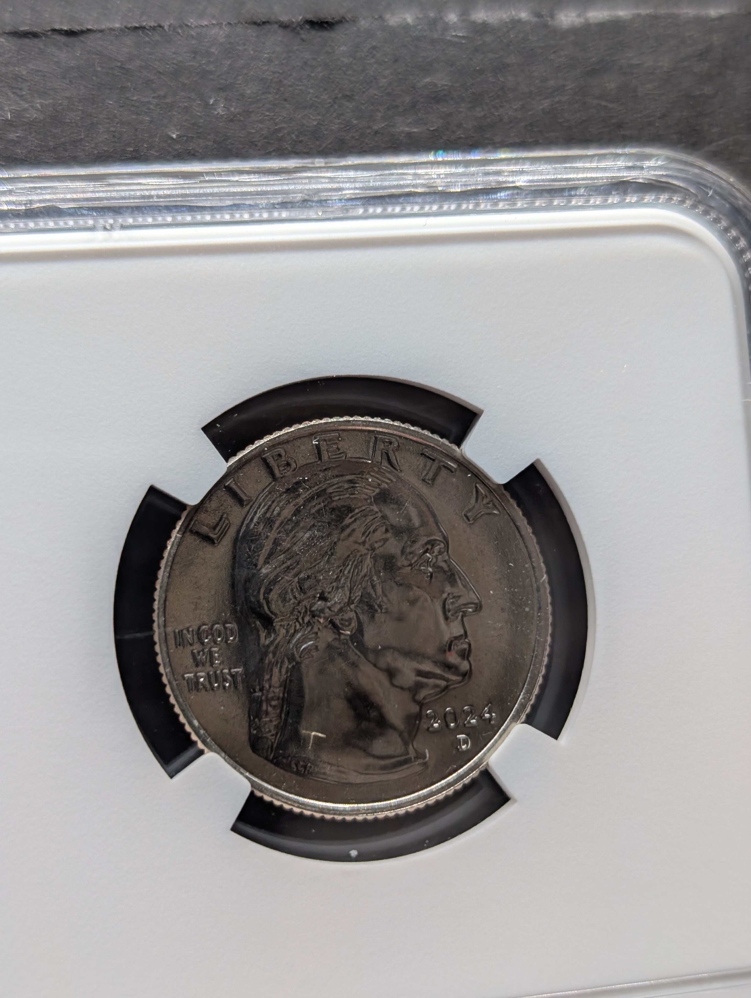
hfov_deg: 29.7
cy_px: 499
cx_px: 376
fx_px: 1414
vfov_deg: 38.9
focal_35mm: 49
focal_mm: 6.9
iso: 84
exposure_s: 1/123
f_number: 1.68
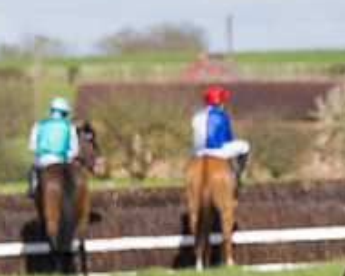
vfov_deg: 1.4
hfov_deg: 1.7
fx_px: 11671
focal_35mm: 1143
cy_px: 302
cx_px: 826
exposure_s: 1/2000
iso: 400
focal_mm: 165
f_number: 5.6
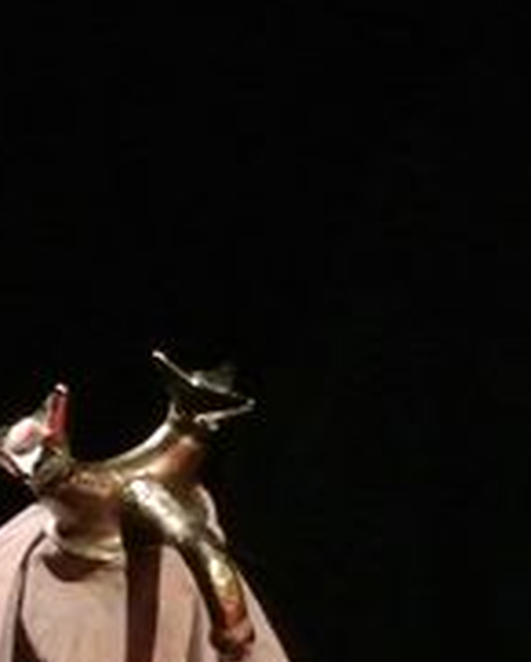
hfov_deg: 2.1
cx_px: 556
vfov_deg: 2.6
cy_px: 413
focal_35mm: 738
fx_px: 14473
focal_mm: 66.4
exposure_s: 1/50
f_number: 4.5
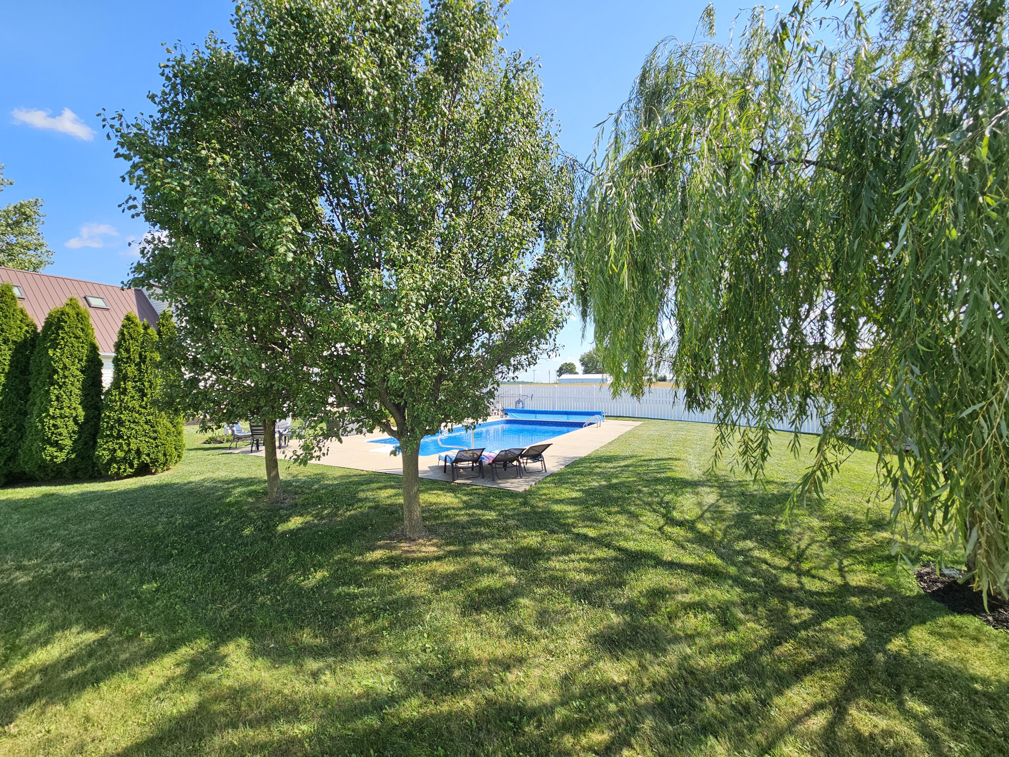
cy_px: 378
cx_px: 504
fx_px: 379
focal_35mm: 13
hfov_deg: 106.2
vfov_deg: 89.9
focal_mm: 2.2
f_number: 2.2
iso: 50
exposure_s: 1/997
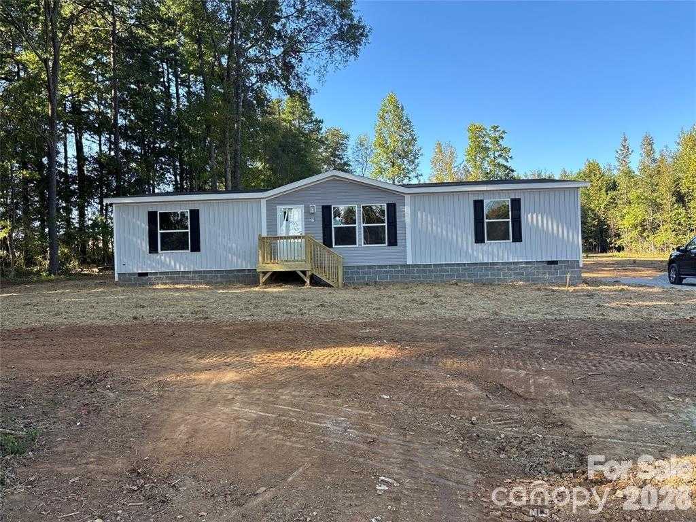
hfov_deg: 67.3
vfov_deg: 53.1
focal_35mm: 26
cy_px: 261
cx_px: 348
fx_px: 523
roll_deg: +0.9
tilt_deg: +1.3
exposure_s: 1/525
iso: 50
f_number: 1.6
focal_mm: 5.96
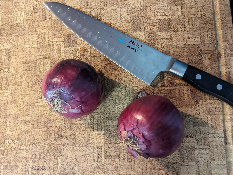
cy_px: 88
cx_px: 116
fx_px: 182
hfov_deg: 65.3
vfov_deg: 51.4
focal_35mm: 27
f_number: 1.73
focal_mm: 4.38
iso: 619
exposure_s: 1/25
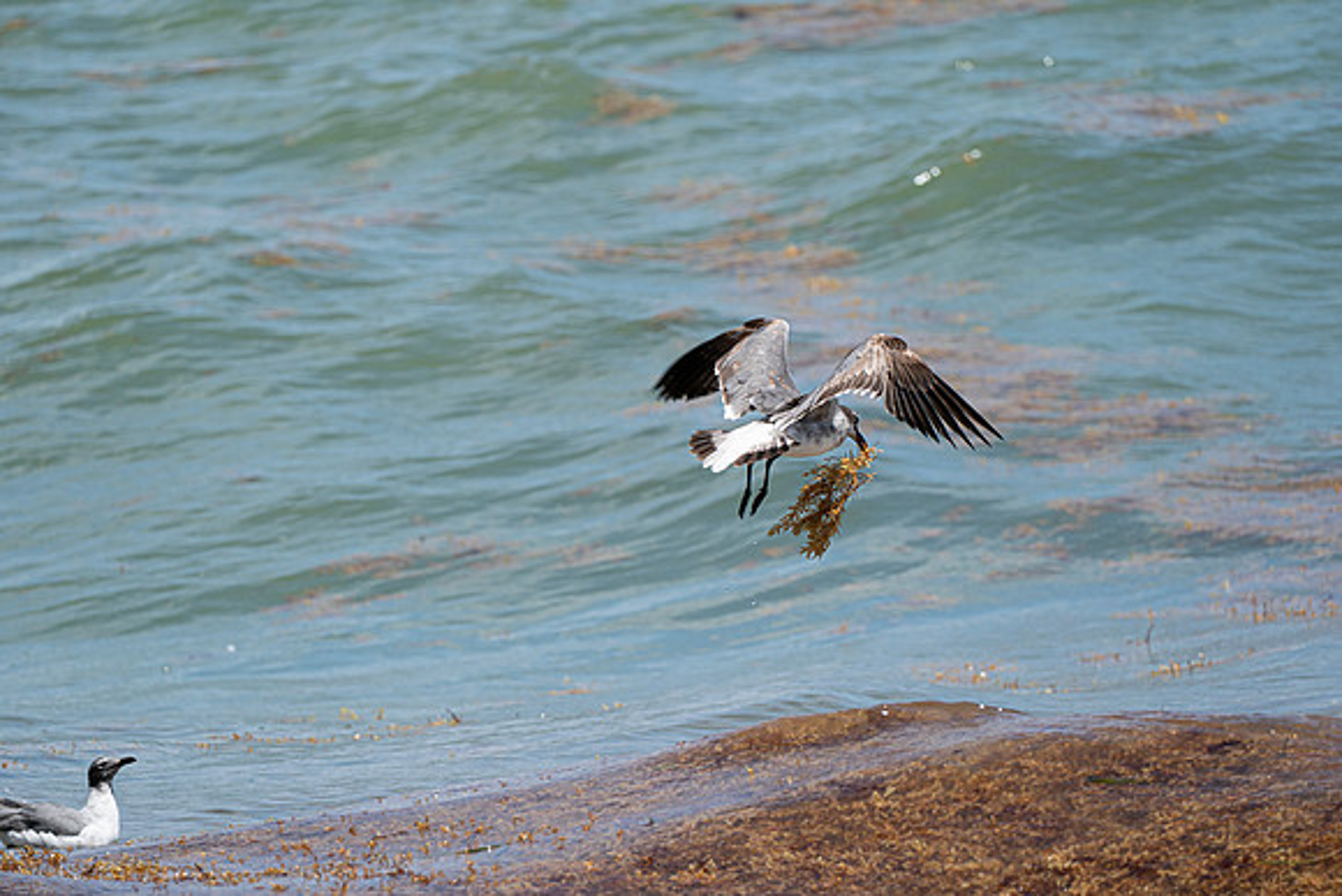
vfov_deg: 3.4
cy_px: 448
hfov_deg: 5.2
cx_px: 671
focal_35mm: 400
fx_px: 14914
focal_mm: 400
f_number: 10
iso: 640
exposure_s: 1/1250
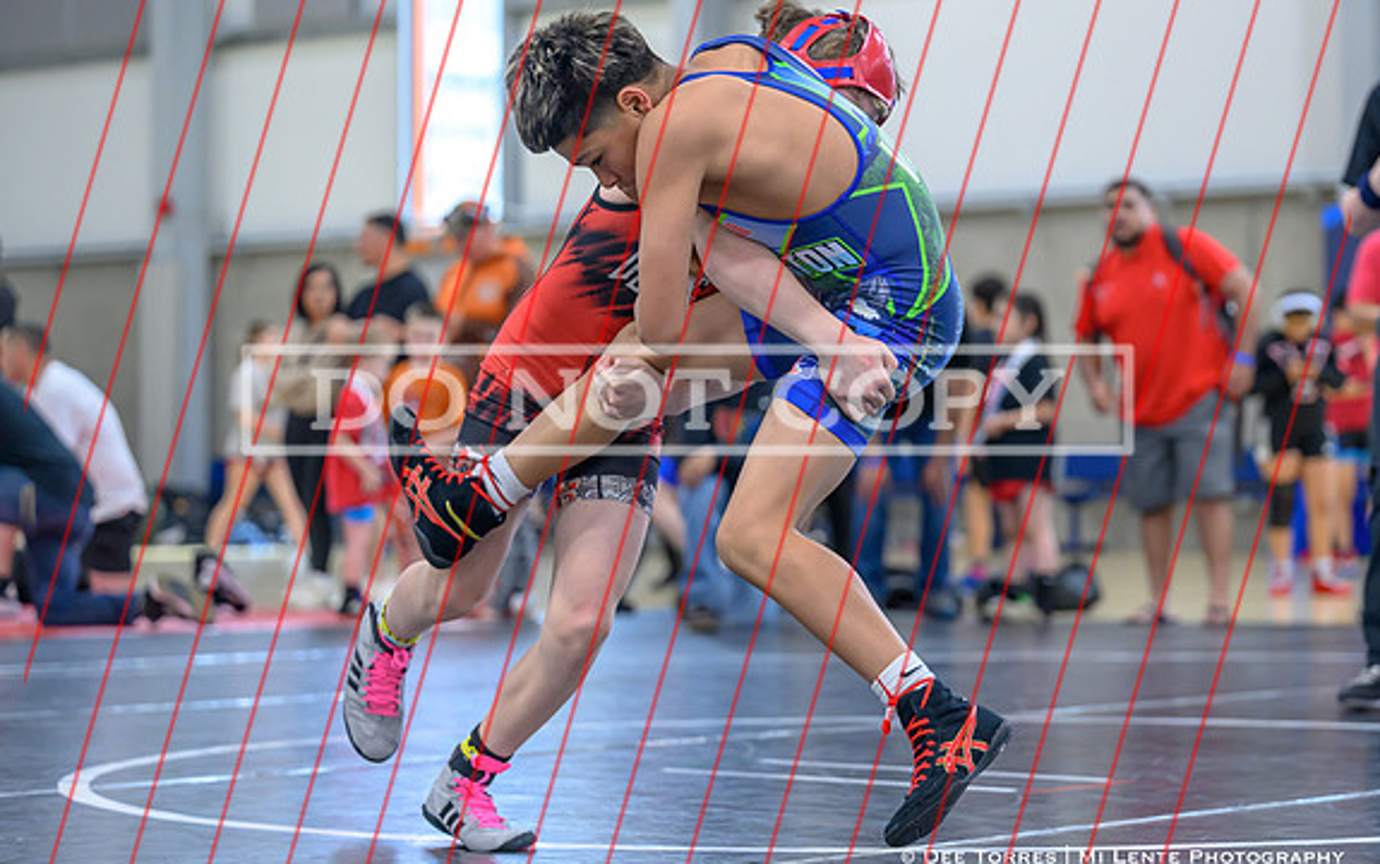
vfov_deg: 12.2
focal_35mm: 107
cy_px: 418
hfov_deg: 19.4
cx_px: 807
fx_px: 4026
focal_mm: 83
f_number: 2.8
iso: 1800
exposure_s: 1/800
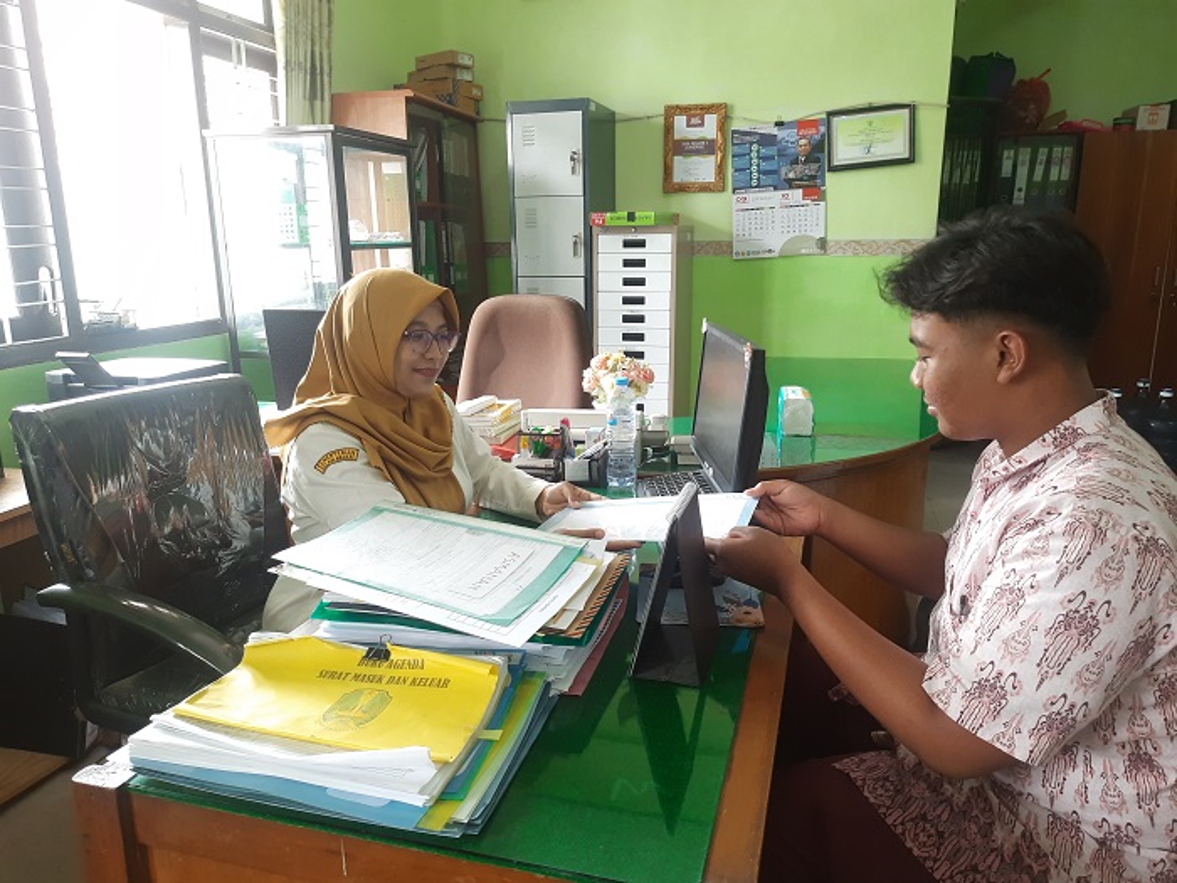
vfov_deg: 56.8
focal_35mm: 24
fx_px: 816
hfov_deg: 71.6
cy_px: 442
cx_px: 588
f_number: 1.8
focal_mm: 5.23
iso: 250
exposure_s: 1/50
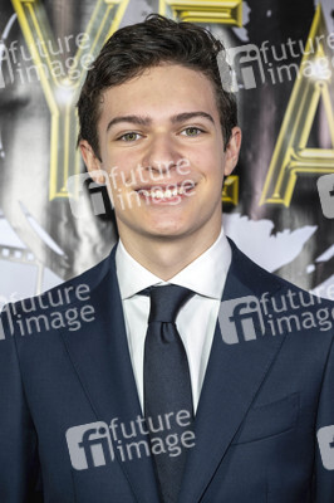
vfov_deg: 22.9
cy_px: 252
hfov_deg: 15.3
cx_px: 167
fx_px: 1241
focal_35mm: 89
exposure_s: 1/200
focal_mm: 89
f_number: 5.6
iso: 800
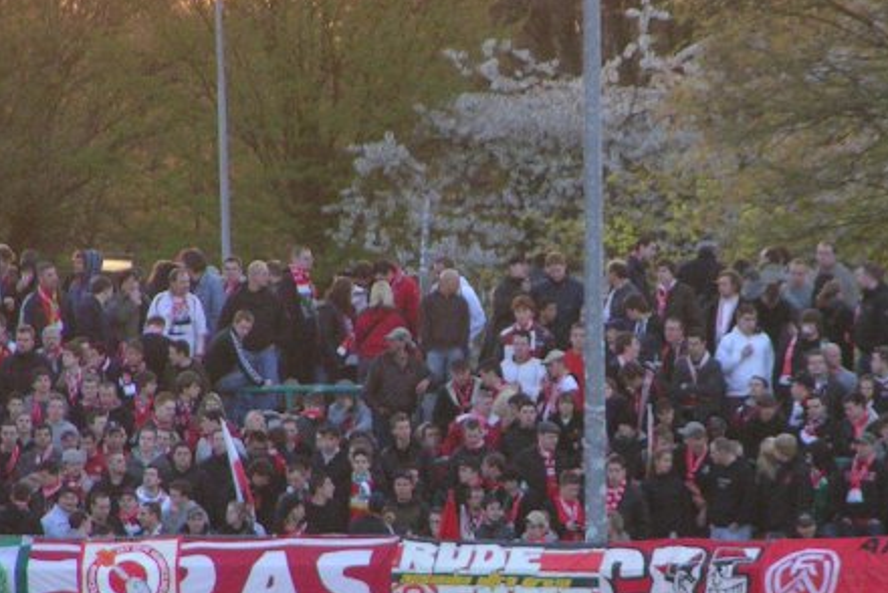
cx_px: 545
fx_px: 15204
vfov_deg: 2.2
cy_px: 365
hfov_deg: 3.3
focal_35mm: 616
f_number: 3.5
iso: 200
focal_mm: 49.8
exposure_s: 1/200
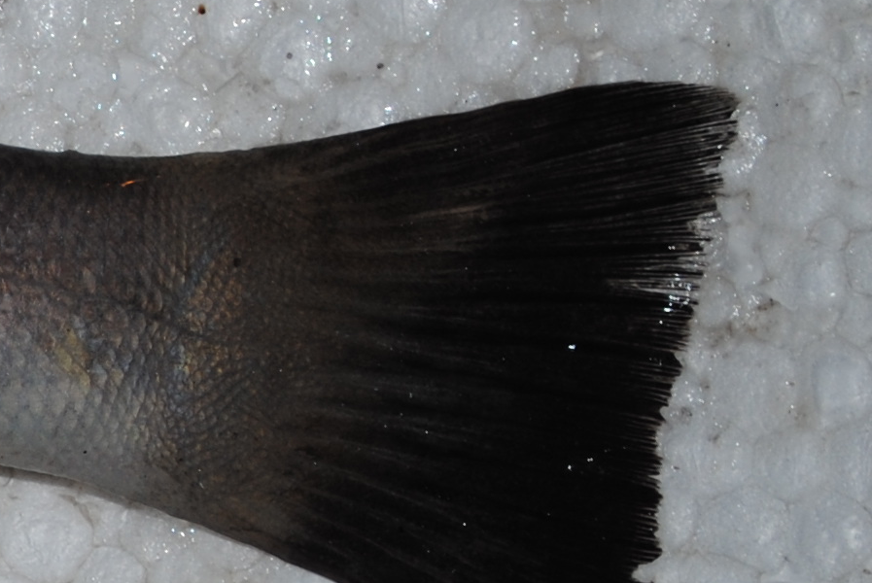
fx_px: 6595
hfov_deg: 7.3
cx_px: -886
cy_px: 498
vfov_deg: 5.1
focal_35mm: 272
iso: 100
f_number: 5.3
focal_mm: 42
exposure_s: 1/125
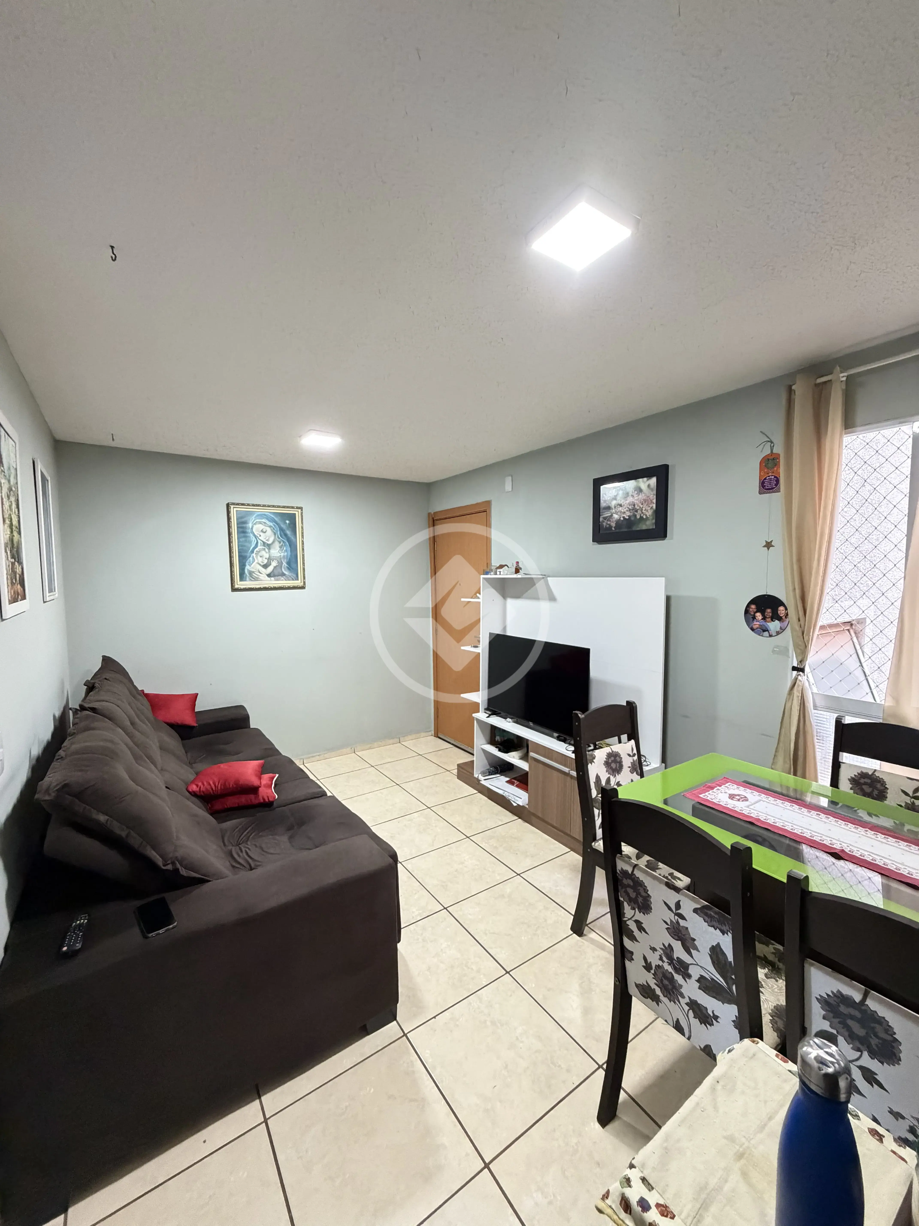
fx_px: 496
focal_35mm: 14
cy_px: 613
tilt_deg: -4.4
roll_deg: -0.3
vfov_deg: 102.1
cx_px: 460
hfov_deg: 85.7
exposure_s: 1/60
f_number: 2.2
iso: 640
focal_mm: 2.22
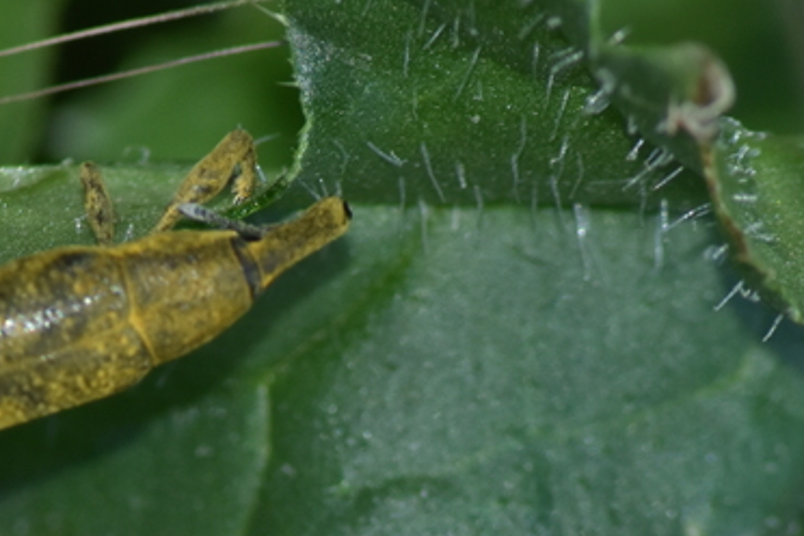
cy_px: 387
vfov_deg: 1.2
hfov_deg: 1.8
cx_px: 270
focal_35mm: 1160
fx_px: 25905
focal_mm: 300
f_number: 20
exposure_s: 1/60
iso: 400
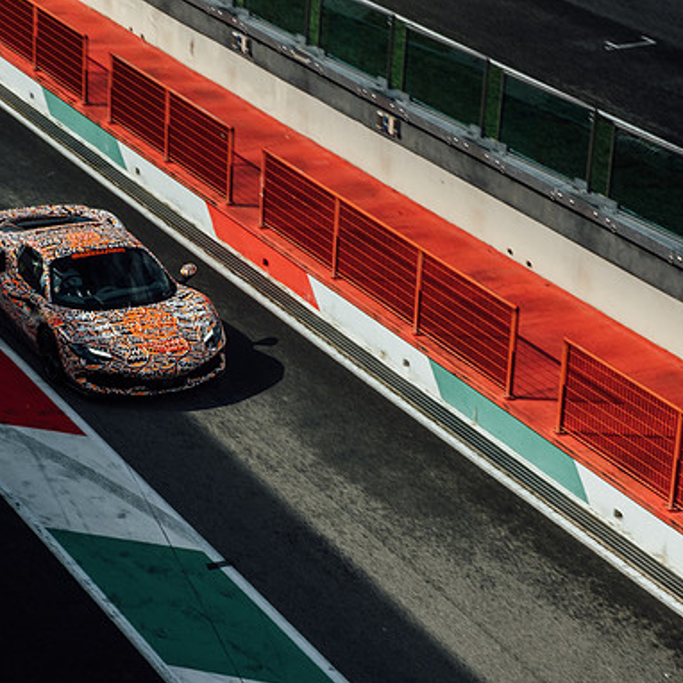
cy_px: 344
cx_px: 231
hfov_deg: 16.2
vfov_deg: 16.3
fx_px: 2389
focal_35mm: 107
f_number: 14
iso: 400
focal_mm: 55
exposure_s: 1/125
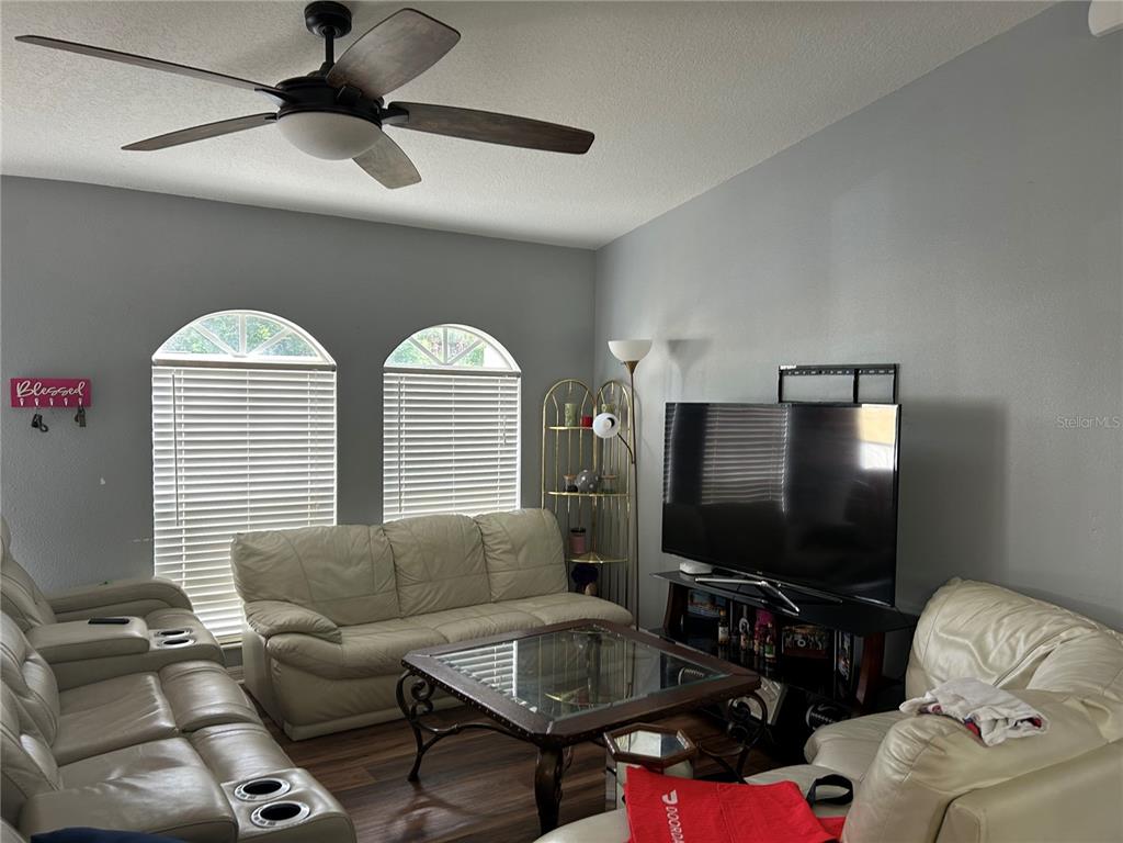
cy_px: 422
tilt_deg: -2.8
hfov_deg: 67.3
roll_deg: +1.6
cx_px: 562
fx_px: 843
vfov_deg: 53.1
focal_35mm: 26
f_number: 1.5
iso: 125
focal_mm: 5.7
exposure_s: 1/60
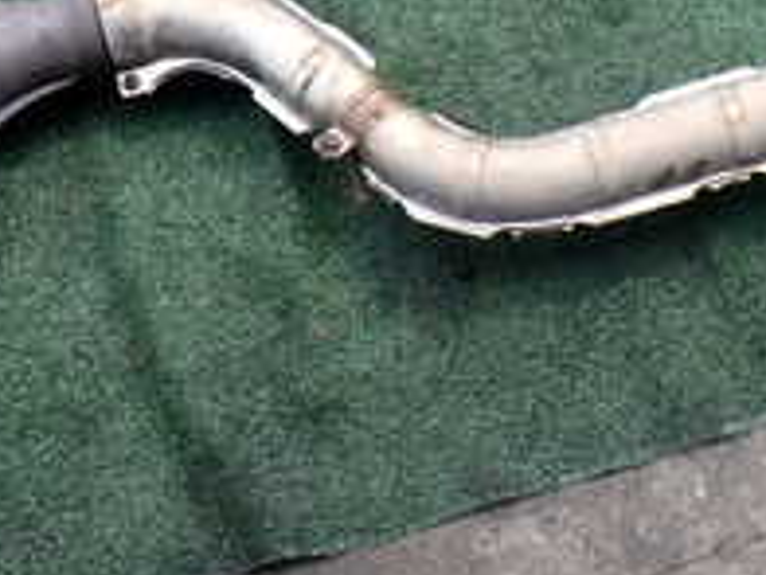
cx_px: 360
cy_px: -63
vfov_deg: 15.6
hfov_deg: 21.3
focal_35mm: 92
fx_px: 2036
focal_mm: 5.4
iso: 100
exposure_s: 1/320
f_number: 3.2
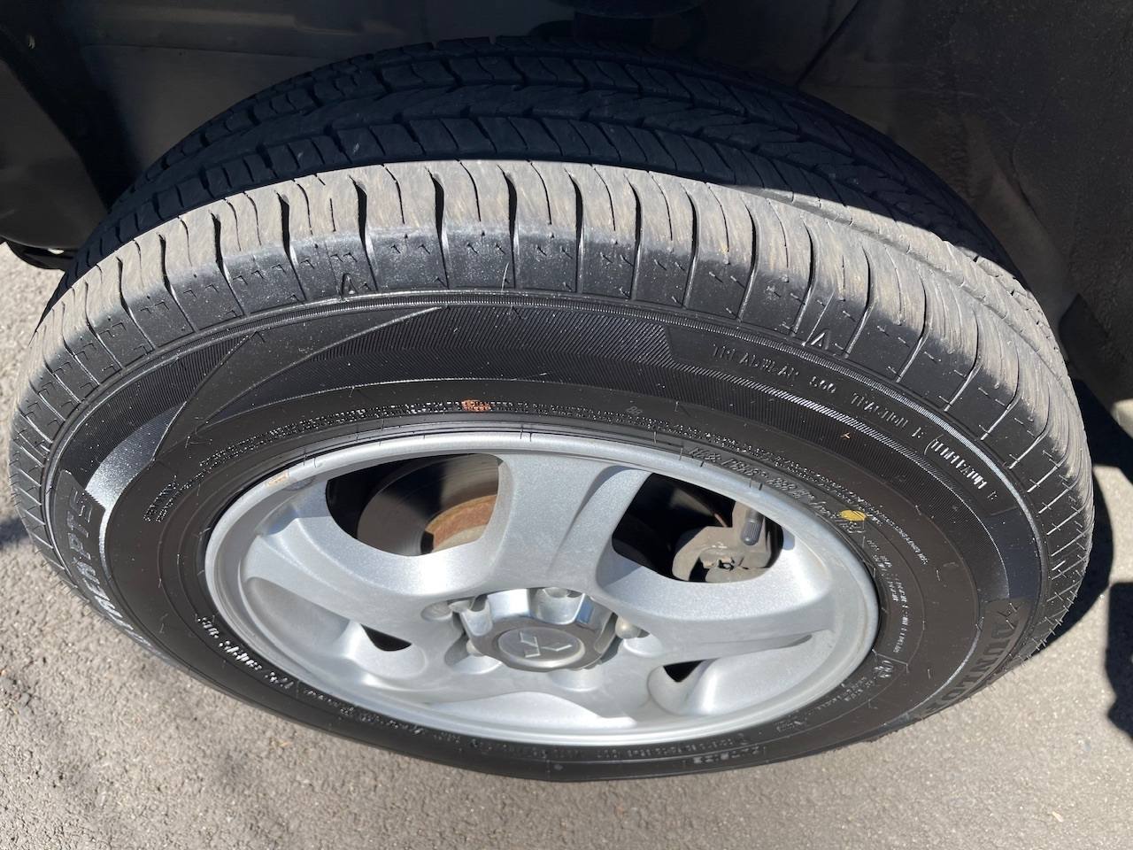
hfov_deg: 69.4
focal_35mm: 25
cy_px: 425
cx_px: 566
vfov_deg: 54.9
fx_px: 818
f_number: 1.6
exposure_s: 1/1534
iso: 32
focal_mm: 5.1
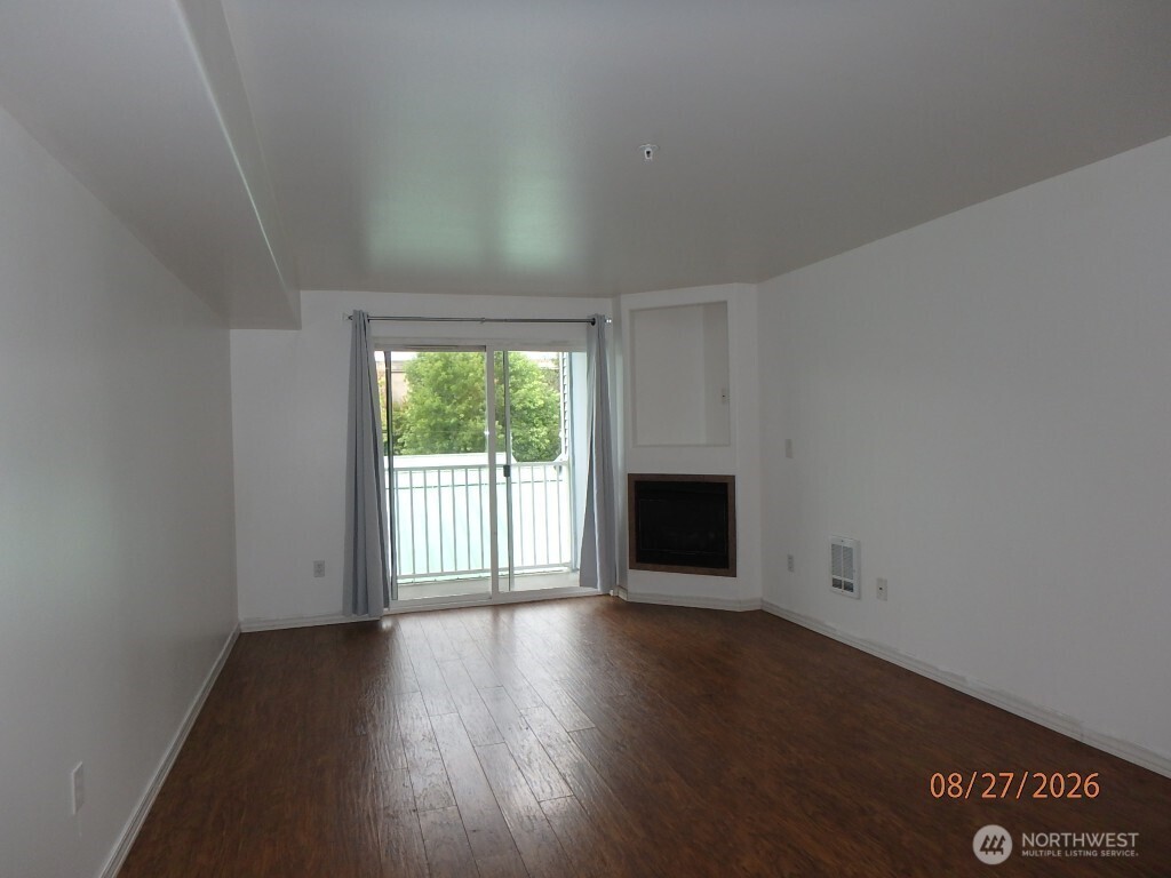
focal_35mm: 21
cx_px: 586
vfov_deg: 63.4
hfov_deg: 79.0
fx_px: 710
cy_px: 439
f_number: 3.5
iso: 125
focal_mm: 3.7
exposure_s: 1/125
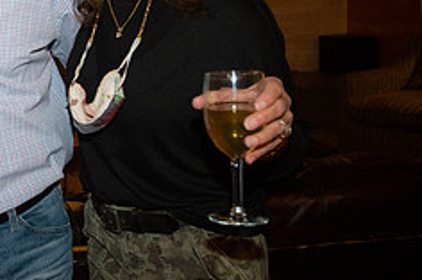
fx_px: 750
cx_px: -38
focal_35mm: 64
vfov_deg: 20.9
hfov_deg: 28.6
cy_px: 46
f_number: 4.5
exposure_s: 1/160
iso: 4000
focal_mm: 26
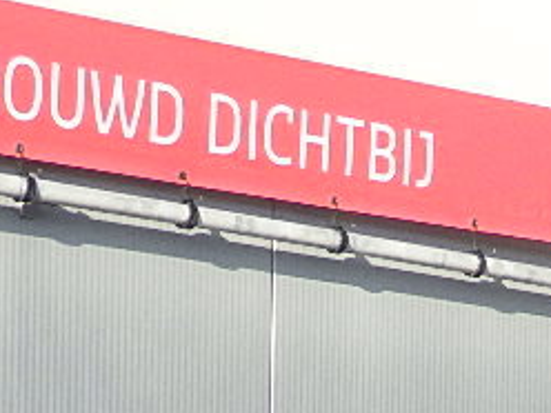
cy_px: 879
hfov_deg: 9.1
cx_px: 549
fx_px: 3454
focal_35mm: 217
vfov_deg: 6.6
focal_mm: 7.5
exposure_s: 1/320
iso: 125
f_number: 5
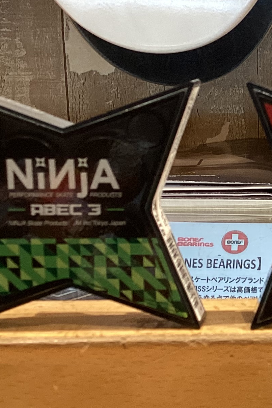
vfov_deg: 23.4
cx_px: 385
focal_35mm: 87
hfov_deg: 14.8
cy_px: 218
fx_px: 986
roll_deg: -0.7
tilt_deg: -9.8
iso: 100
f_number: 2.4
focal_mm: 3.3
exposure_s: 1/50
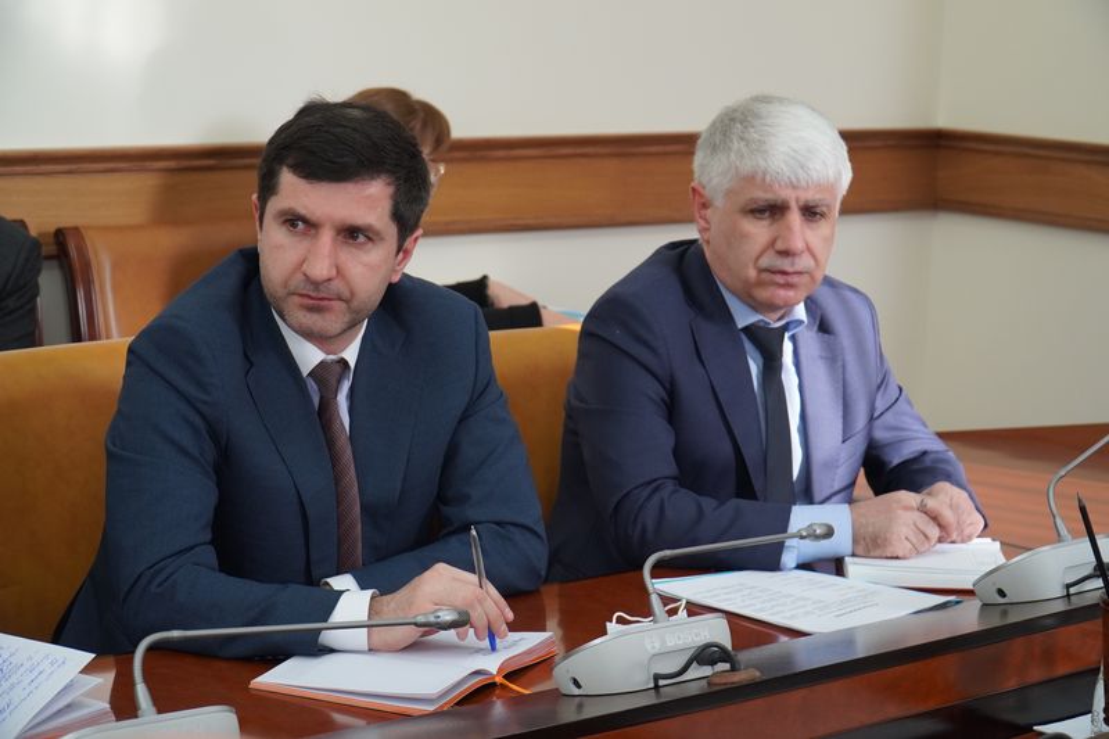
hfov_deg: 28.1
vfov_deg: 18.9
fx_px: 2217
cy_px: 370
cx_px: 554
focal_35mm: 72
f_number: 5.6
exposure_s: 1/160
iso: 1600
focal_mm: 48
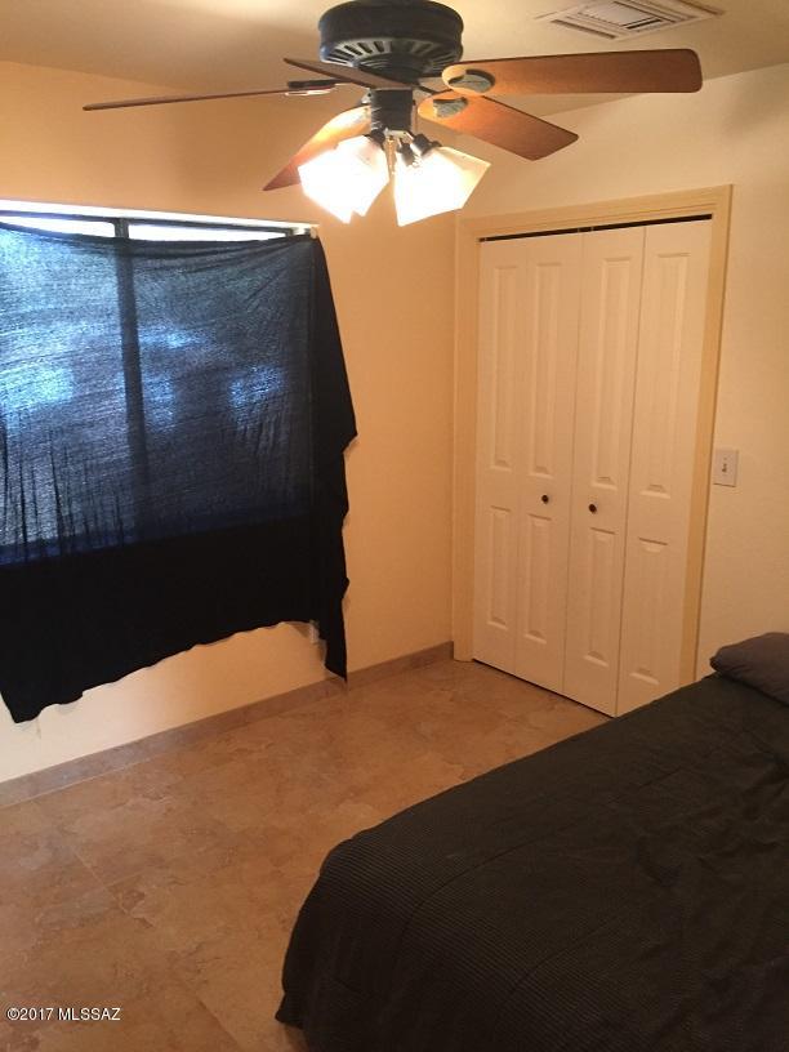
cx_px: 394
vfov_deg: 61.7
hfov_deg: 48.2
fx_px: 881
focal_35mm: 29
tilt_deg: -12.0
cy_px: 526
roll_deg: +0.3
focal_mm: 4.15
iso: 160
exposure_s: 1/30
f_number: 2.2
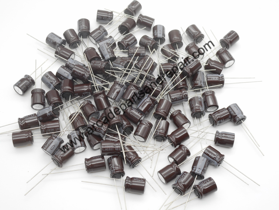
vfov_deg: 24.8
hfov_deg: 32.7
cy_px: 105
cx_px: 140
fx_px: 476
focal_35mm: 59
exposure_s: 1/30
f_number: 5.1
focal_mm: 10.5
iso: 80
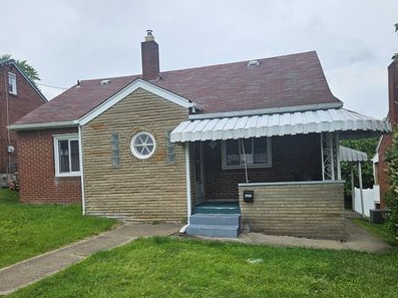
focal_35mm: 29
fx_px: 333
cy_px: 175
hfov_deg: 61.7
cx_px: 198
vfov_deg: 47.9
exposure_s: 1/1559
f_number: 1.8
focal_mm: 5.4
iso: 32
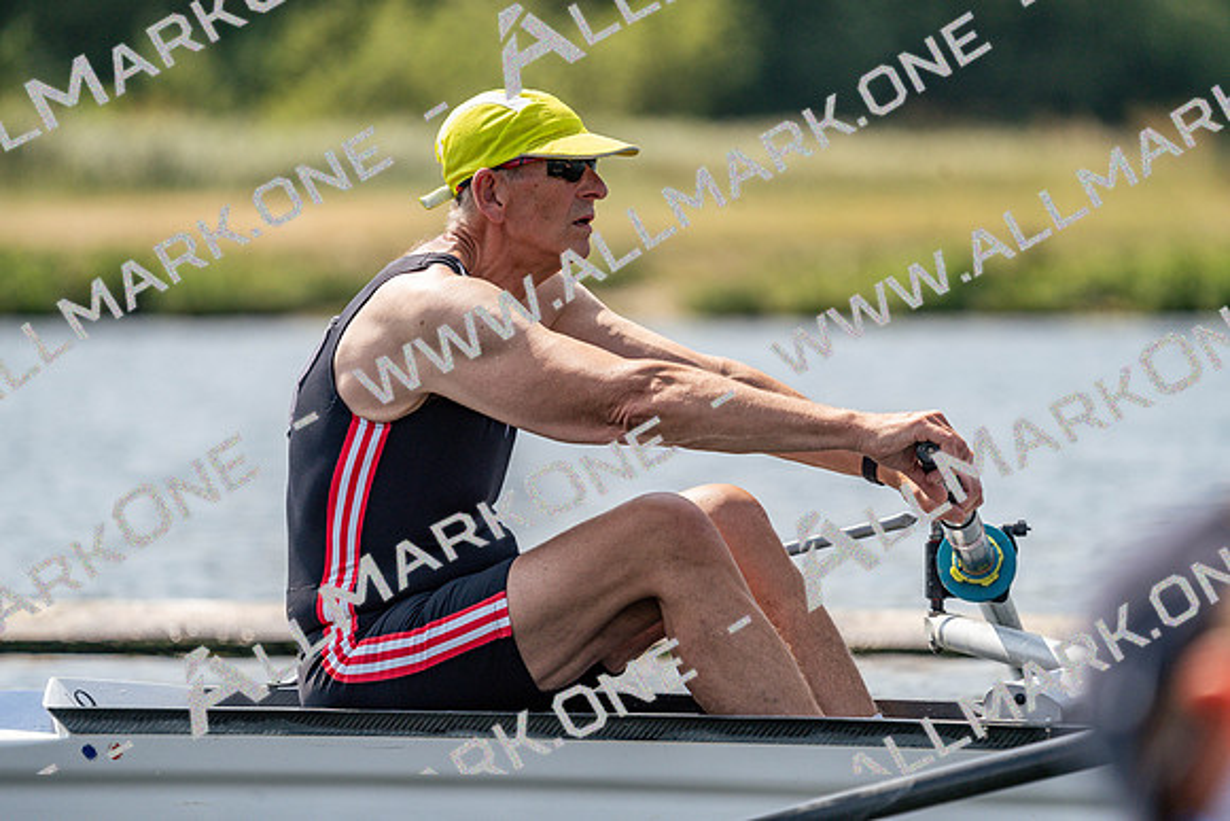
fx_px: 14934
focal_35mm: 437
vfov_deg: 3.1
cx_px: 615
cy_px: 410
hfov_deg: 4.7
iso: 250
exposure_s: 1/1600
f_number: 6.3
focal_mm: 437
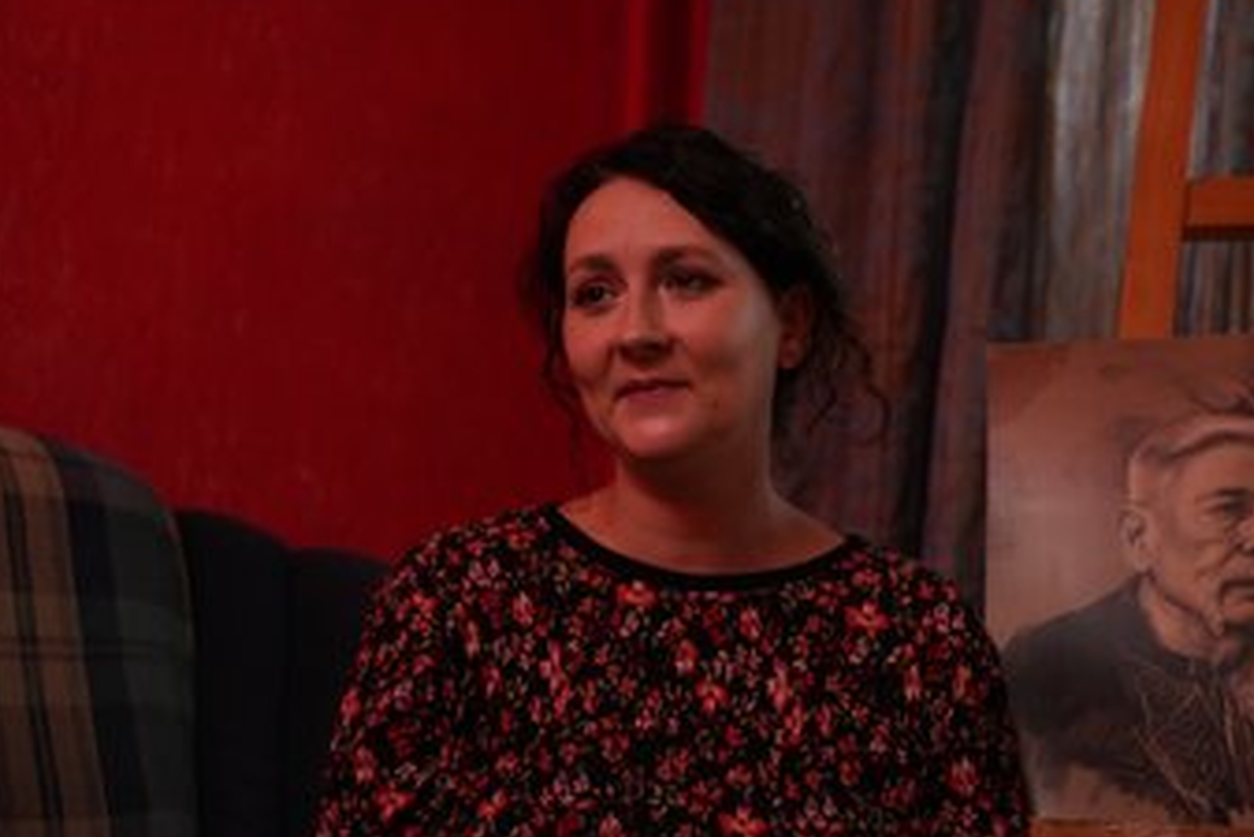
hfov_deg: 38.8
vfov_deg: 26.5
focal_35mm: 51
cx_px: 718
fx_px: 1777
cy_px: 448
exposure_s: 1/100
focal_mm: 43
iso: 2500
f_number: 2.8
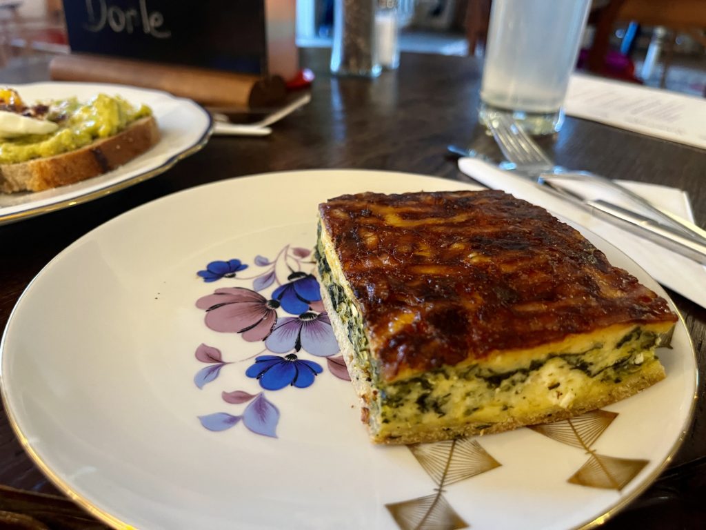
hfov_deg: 67.3
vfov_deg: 53.1
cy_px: 265
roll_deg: -2.4
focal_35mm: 26
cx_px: 353
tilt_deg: -30.3
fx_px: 530
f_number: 1.6
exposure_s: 1/50
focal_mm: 5.1
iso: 320
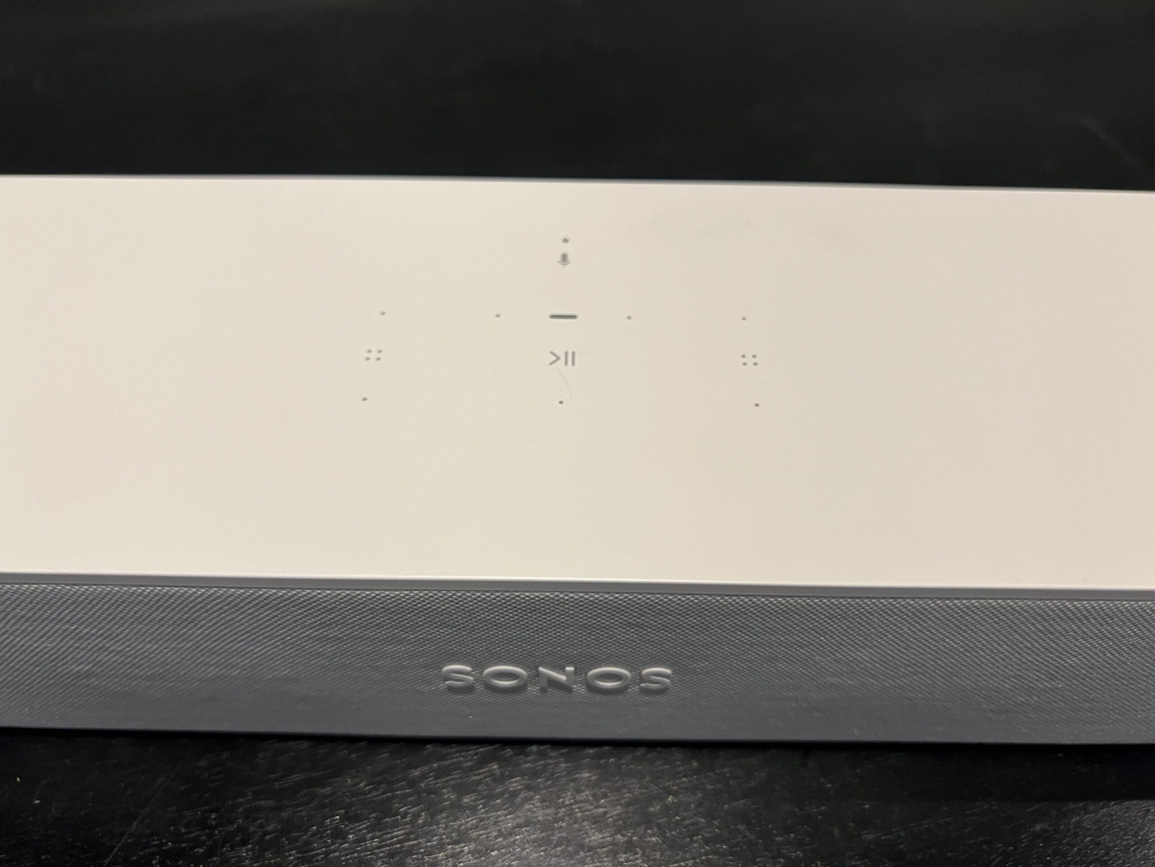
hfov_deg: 67.3
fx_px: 868
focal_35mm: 26
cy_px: 434
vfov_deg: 53.1
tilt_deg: -50.8
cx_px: 578
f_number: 1.5
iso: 160
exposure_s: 1/50
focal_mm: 5.7
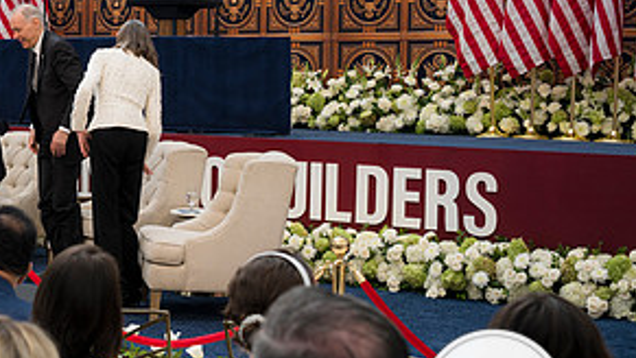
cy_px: 126
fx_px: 1232
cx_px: 7
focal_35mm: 73
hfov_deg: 27.4
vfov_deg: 16.5
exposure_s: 1/160
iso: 125
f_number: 4
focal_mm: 35
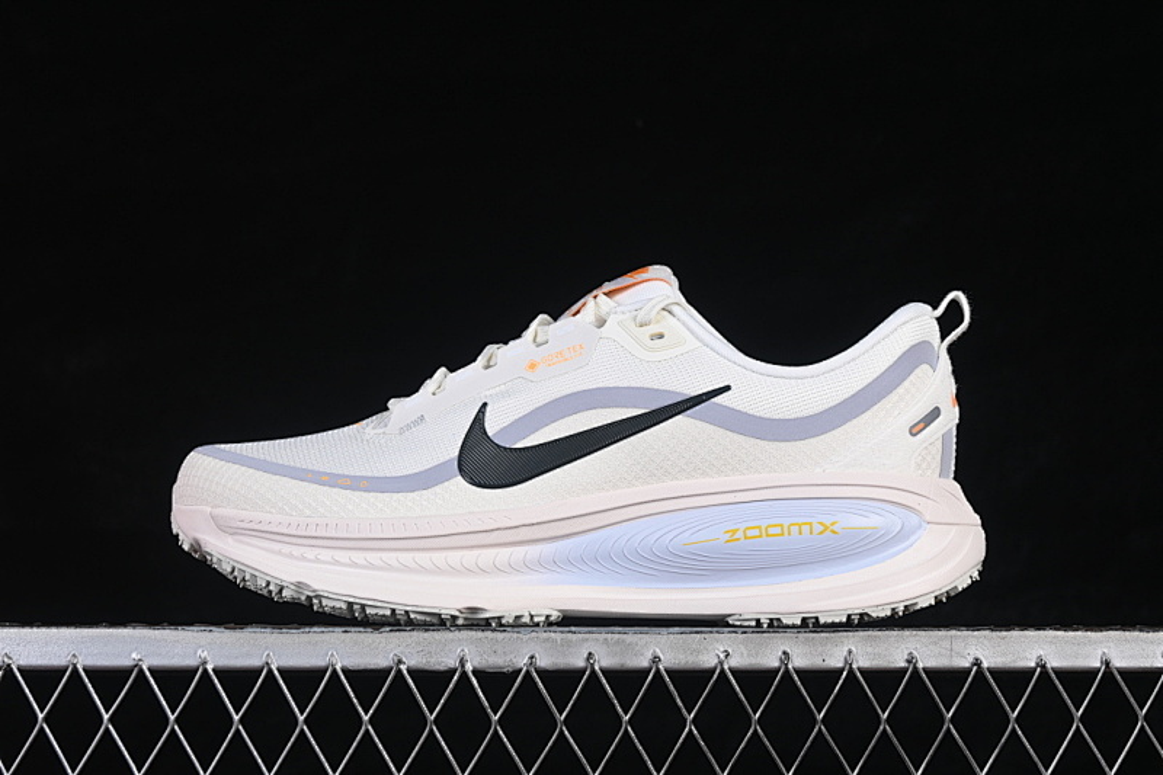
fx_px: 2422
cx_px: 582
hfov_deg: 27.0
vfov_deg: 18.2
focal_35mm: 75
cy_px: 388
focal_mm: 50
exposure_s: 1/80
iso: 160
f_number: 8
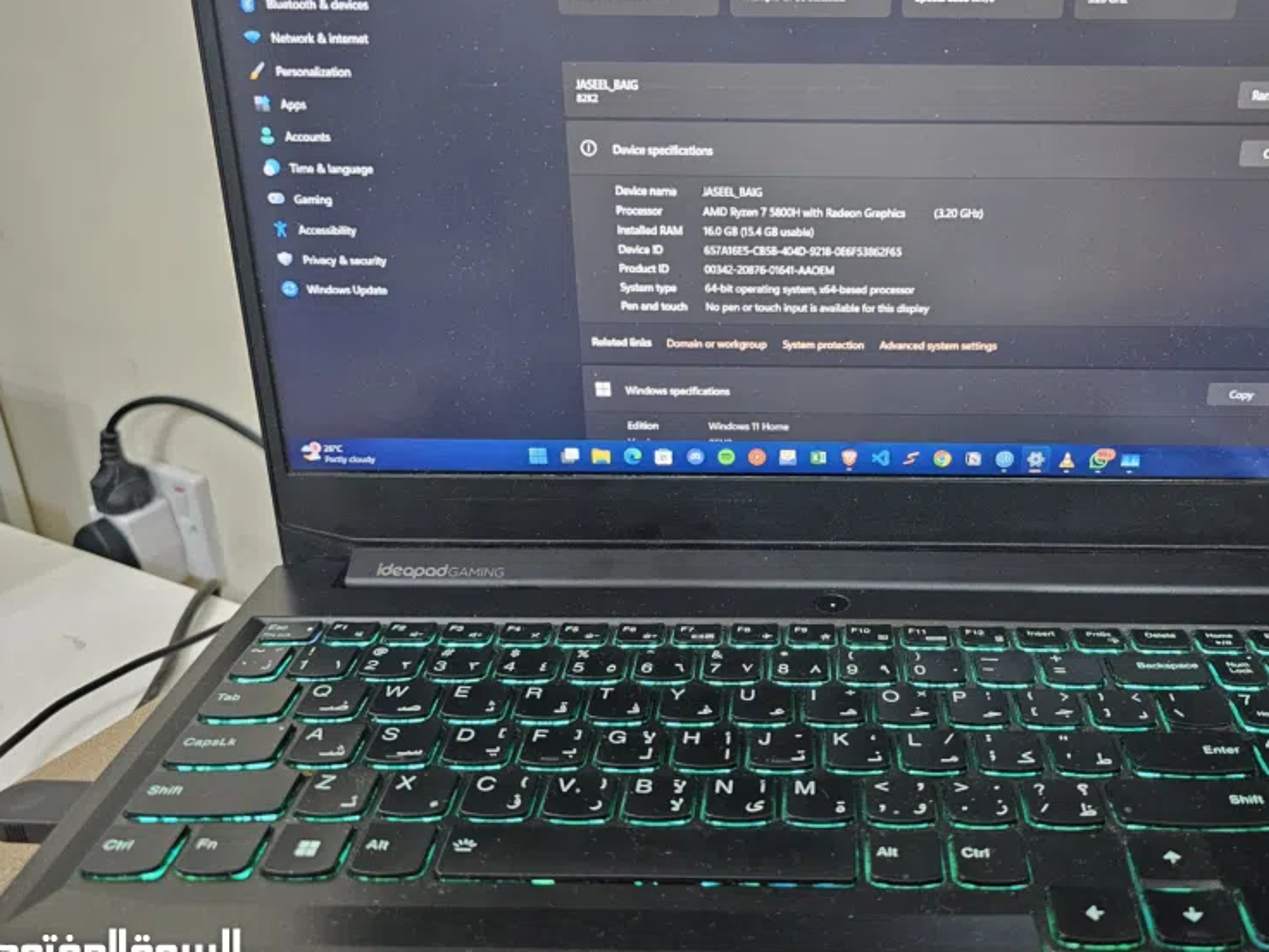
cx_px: 831
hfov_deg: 55.8
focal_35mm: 32
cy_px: 431
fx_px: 1173
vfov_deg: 44.1
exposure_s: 1/33.3
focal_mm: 6.3
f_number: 1.7
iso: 640
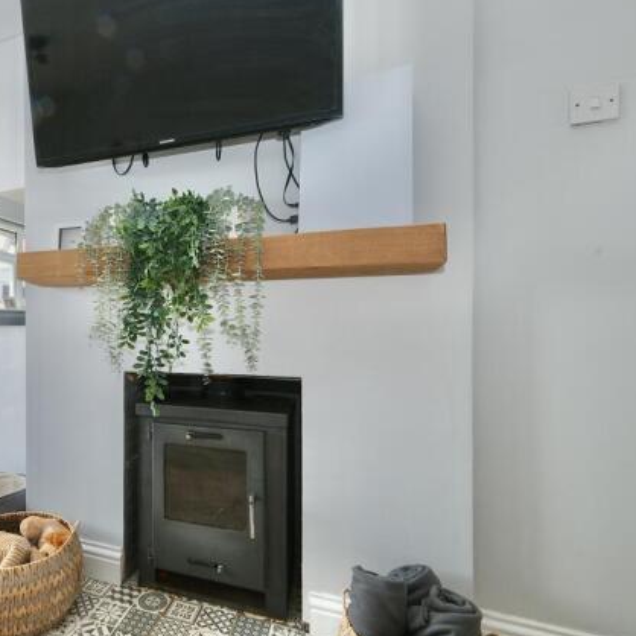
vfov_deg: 74.8
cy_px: 317
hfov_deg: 69.1
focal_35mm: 20
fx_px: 416
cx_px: 148
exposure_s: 1/15
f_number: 18
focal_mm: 10
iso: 500
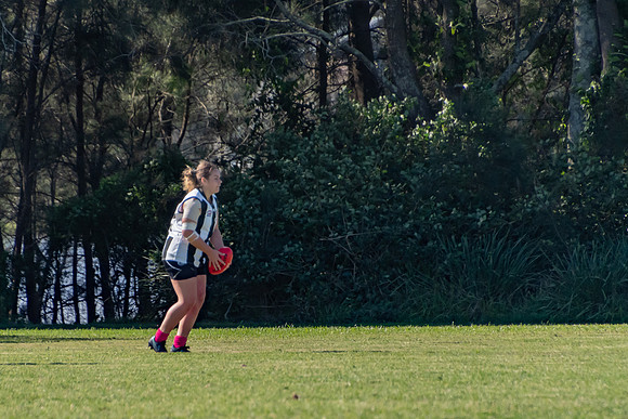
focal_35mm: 796
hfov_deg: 2.6
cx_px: 215
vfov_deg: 1.7
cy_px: 276
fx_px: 13880
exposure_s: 1/2500
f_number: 6.3
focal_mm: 400
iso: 800
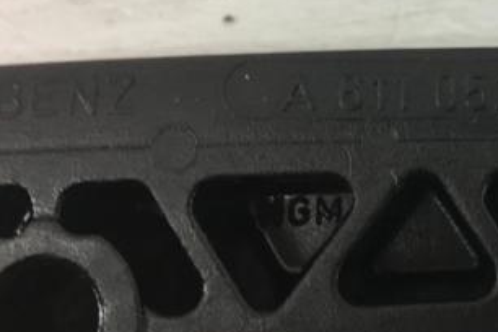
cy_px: 18
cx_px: 508
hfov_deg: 29.6
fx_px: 871
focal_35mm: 63
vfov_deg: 21.0
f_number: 2.2
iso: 25
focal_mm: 4.15
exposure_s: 1/33
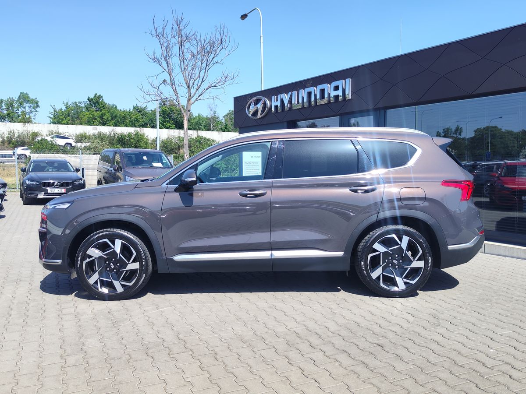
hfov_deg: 73.9
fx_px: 349
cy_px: 197
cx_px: 263
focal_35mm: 23
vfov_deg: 58.9
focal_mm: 7.01
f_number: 1.69
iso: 50
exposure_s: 1/476
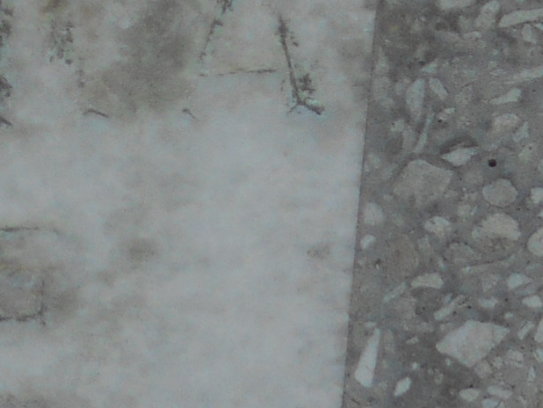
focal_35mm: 584
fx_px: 9164
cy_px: 102
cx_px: -814
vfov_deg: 2.5
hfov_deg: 3.3
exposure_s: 1/200
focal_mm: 17.6
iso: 80
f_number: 5.5
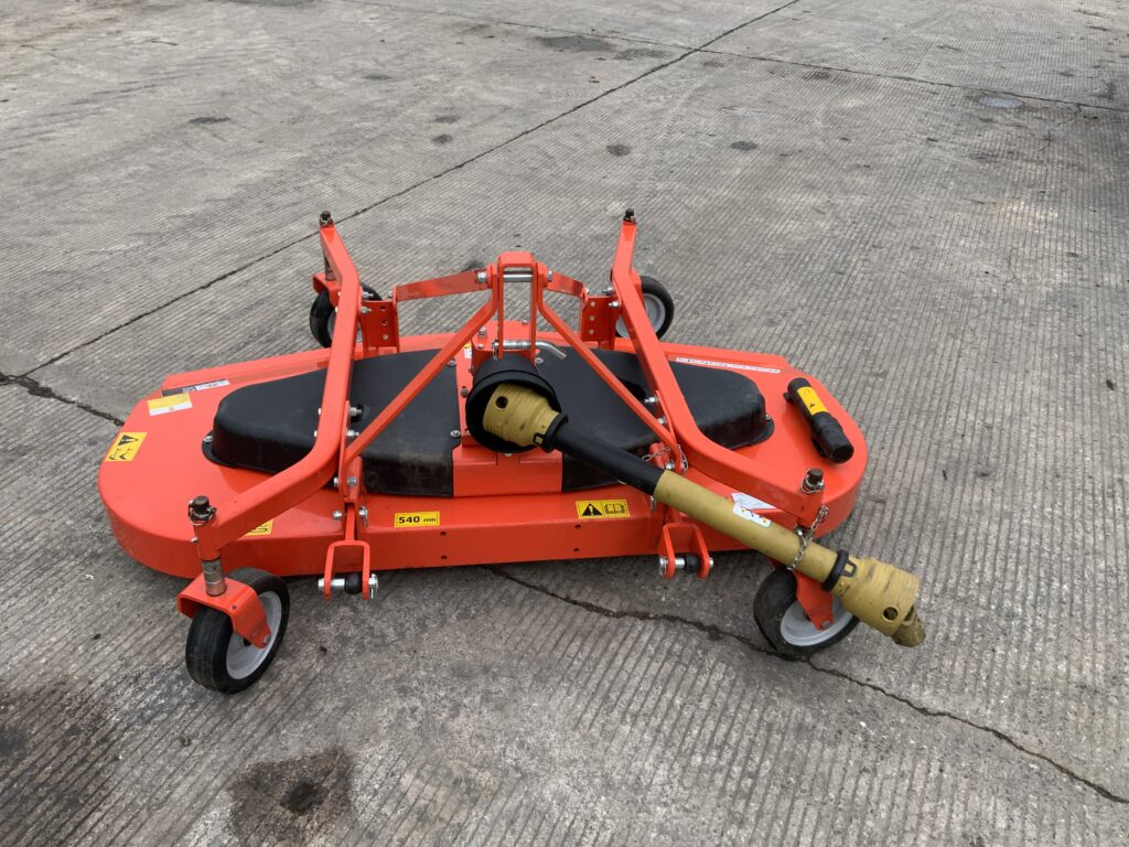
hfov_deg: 61.7
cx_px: 564
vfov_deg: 48.2
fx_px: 946
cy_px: 424
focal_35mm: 29
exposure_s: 1/1250
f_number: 1.8
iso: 16
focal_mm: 3
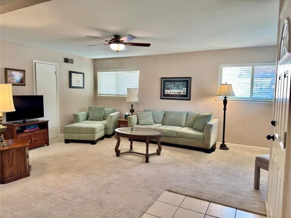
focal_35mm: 24
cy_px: 109
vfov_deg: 56.8
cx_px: 146
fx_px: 202
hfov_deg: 71.6
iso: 125
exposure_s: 1/60
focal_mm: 6.76
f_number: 1.78
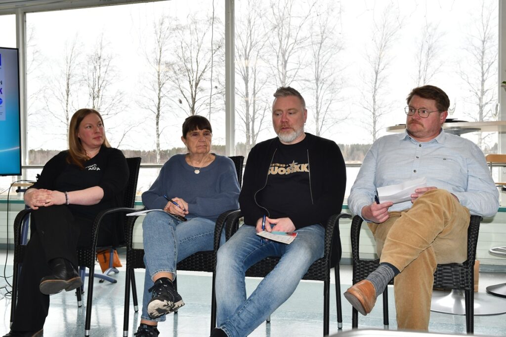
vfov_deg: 31.9
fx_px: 590
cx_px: 253
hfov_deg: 46.4
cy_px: 168
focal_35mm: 42
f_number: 8
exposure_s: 1/250
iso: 640
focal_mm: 28
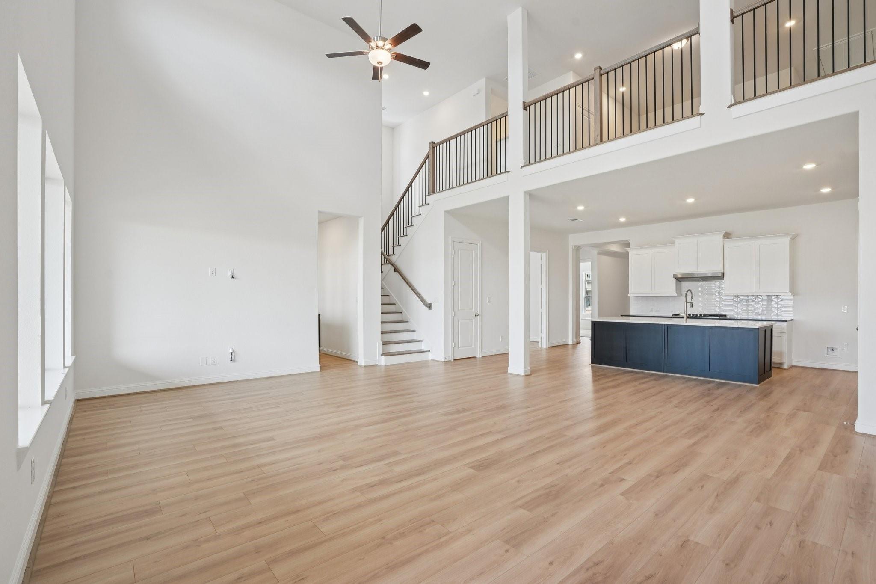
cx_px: 438
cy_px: 292
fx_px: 389
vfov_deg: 73.7
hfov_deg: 96.7
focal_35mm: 16
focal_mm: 16
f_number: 8
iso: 400
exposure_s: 1/45
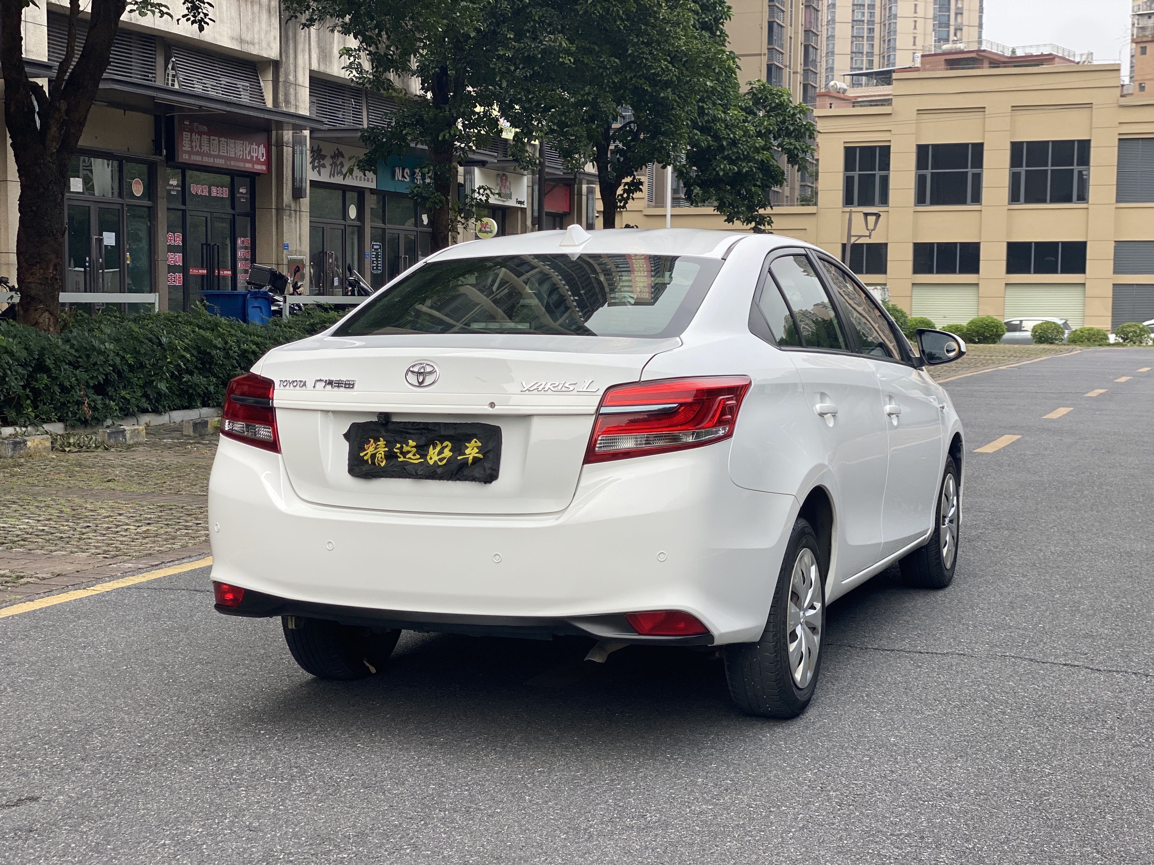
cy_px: 432
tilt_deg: -5.3
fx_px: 1734
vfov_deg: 28.0
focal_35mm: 52
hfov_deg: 36.8
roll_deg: -0.1
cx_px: 577
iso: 20
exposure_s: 1/615
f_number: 2
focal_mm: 6
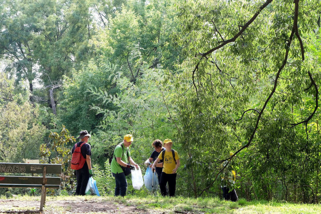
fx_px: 669
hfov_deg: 27.0
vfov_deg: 18.2
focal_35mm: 75
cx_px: 160
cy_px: 107
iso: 800
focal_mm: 50
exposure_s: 1/180
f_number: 8
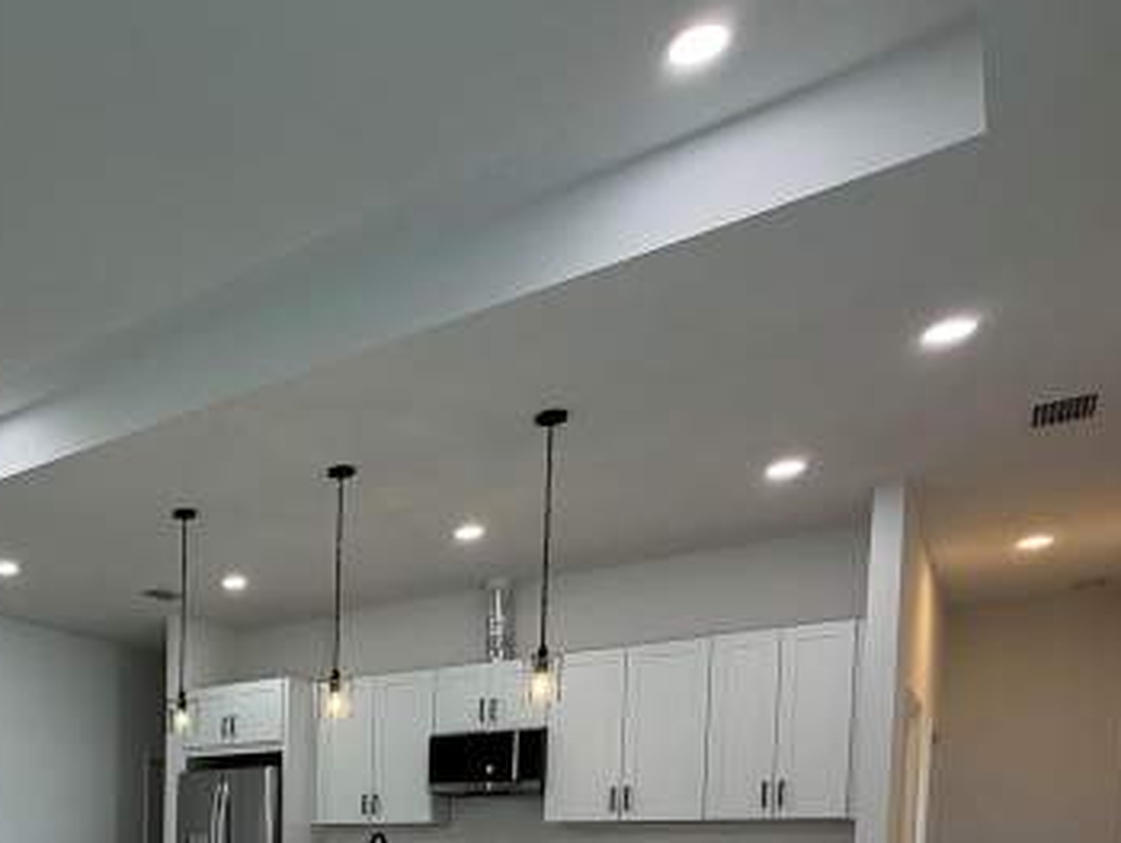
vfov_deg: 37.5
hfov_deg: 50.2
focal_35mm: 32
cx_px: 106
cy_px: 910
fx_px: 1037
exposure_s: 1/120
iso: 125
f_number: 2.2
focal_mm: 2.22
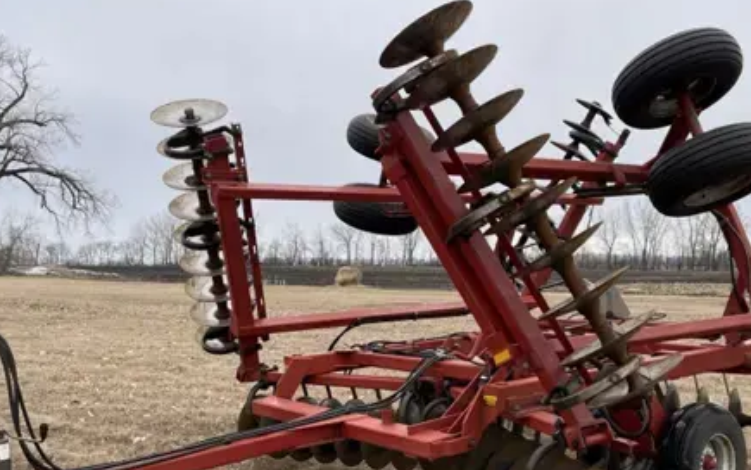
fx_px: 798
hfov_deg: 50.2
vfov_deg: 32.5
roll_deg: +0.4
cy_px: 313
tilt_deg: -4.5
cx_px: 433
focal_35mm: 39
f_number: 1.6
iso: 32
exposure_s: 1/373
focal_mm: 5.1
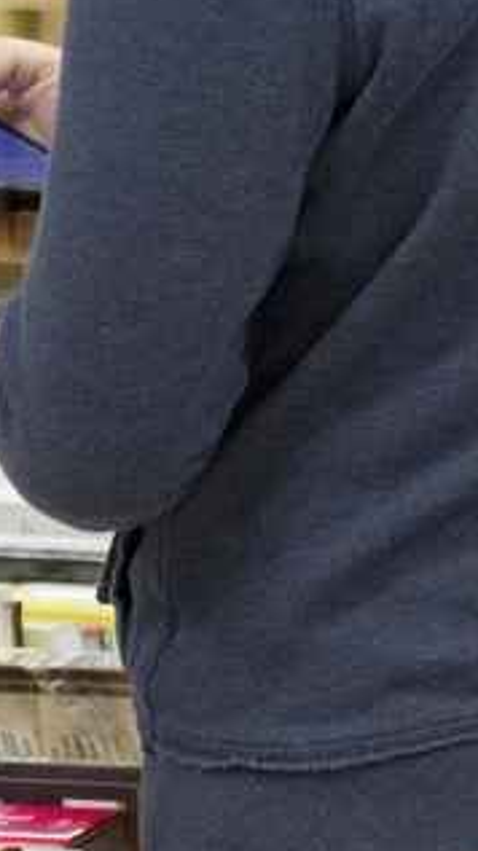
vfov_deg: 5.3
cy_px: 99
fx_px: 9228
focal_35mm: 409
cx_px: 2230
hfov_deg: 2.8
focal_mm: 70
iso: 4000
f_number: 2.8
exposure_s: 1/125
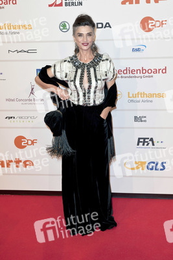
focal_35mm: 55
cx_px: 86
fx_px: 396
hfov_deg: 24.6
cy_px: 130
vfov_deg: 36.2
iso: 800
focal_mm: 55
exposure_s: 1/250
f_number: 5.6
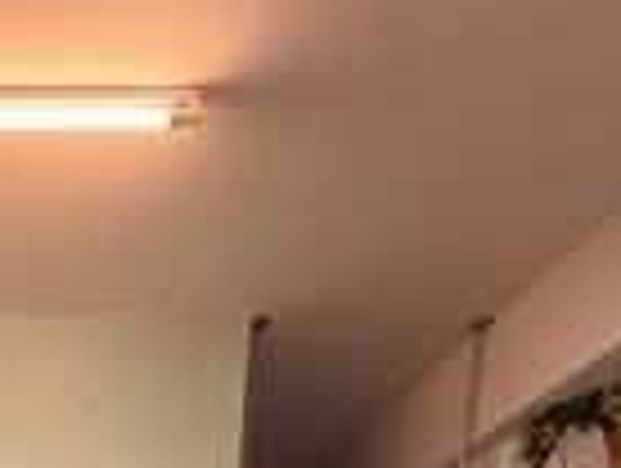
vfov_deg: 16.4
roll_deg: -0.7
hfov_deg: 27.1
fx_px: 1114
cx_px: -142
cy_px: 999
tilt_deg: -8.3
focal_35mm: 62
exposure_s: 1/99
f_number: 2.2
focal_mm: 2.22
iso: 320
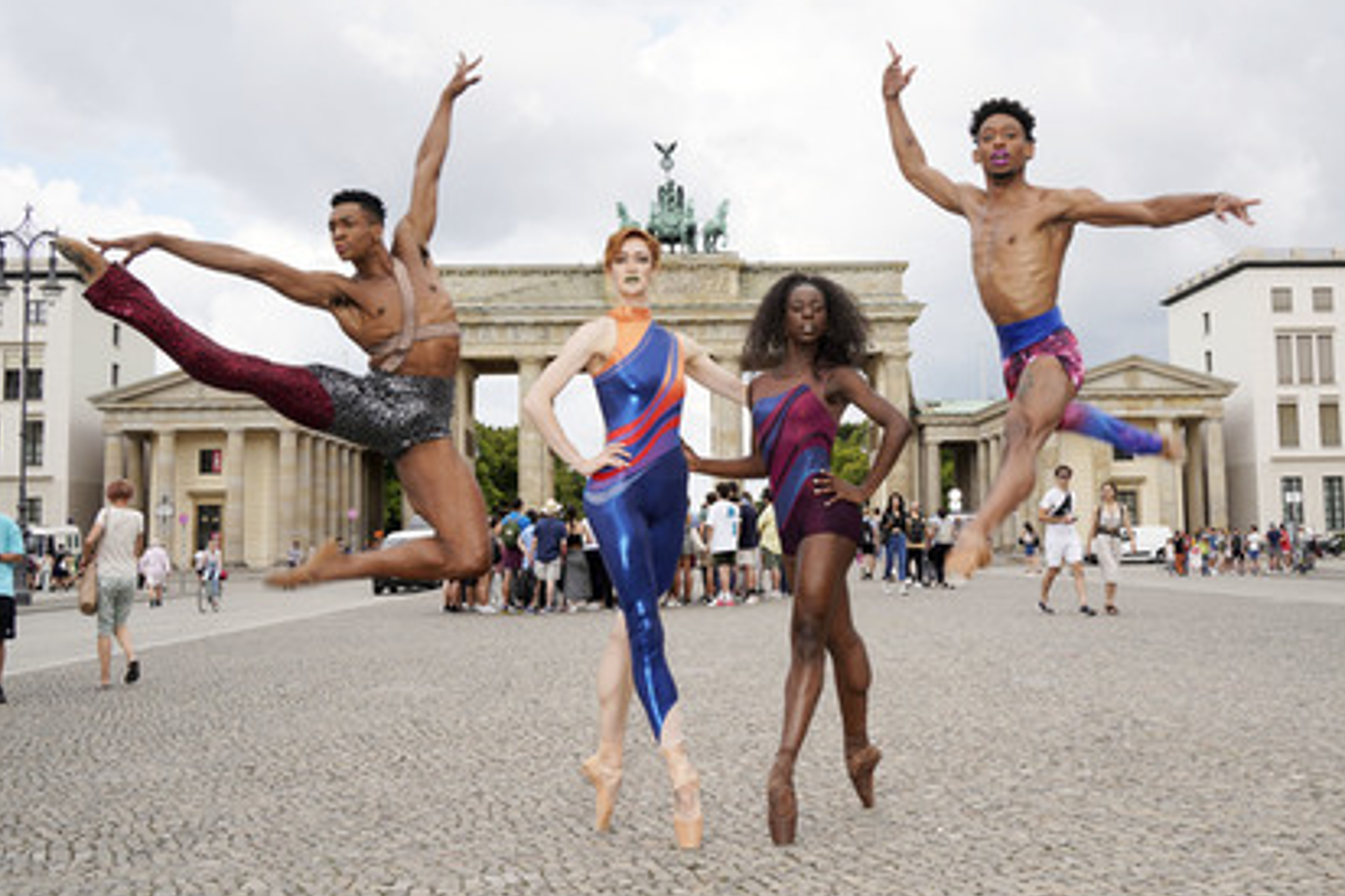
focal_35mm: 36
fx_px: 1344
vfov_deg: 36.8
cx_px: 705
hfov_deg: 53.1
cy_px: 443
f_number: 7.1
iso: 100
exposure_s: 1/200
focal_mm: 33
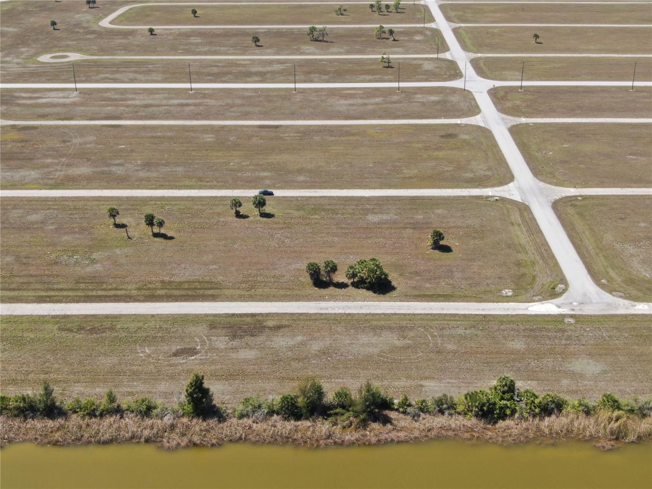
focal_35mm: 48
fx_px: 904
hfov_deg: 39.7
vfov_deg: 30.3
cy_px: 244
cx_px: 326
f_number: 3.8
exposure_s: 1/400
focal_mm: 8.6
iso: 100
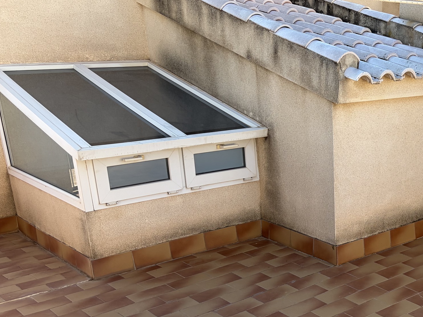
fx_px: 611
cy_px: 277
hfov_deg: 36.3
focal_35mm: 50
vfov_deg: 28.2
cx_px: 366
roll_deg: -0.1
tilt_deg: -21.4
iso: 50
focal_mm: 5.96
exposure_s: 1/1001
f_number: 1.6
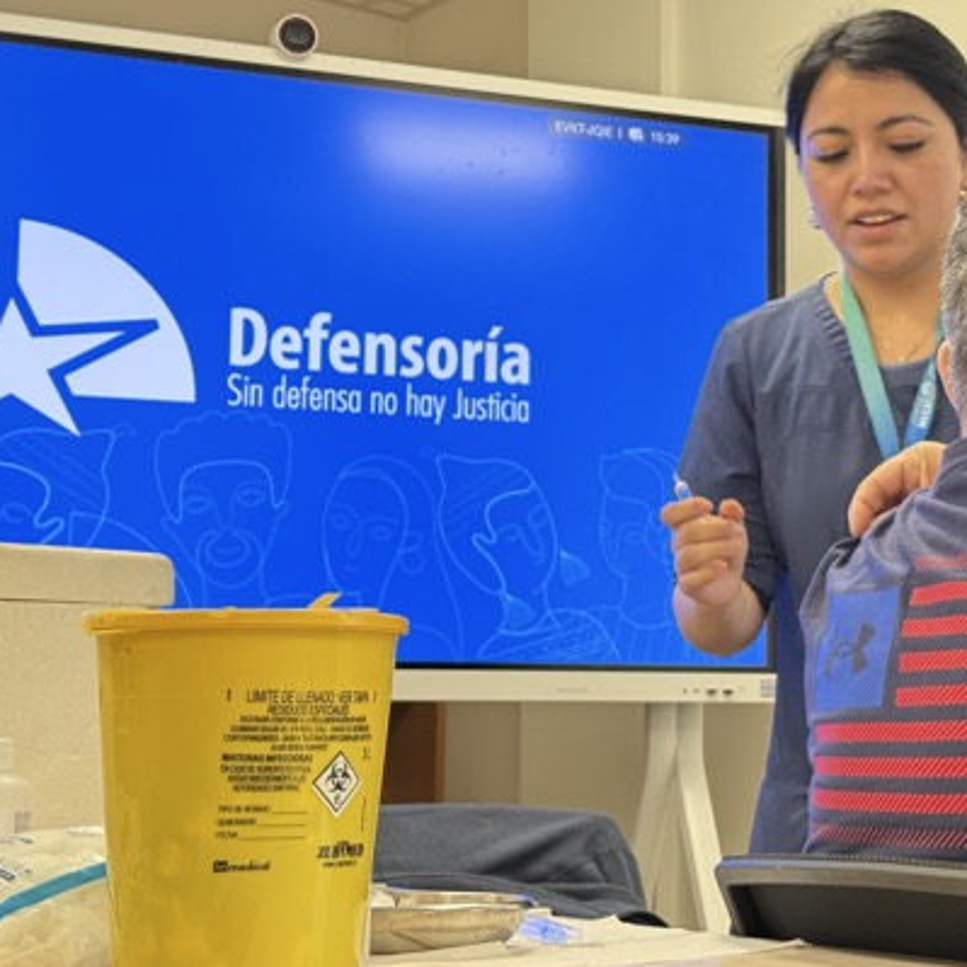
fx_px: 2149
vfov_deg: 25.4
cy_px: 446
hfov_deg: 25.1
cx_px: 722
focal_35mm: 68
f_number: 1.78
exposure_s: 1/33
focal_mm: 6.76
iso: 250
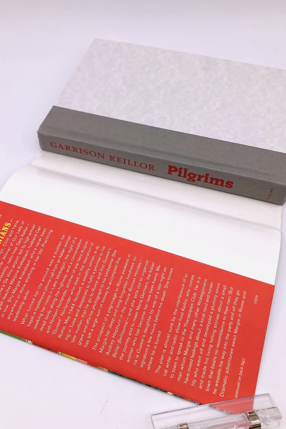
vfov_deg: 54.4
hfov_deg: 37.8
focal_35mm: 35
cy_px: 209
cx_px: 125
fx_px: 417
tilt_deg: -51.2
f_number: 1.8
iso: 20
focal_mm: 3.99
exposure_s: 1/607
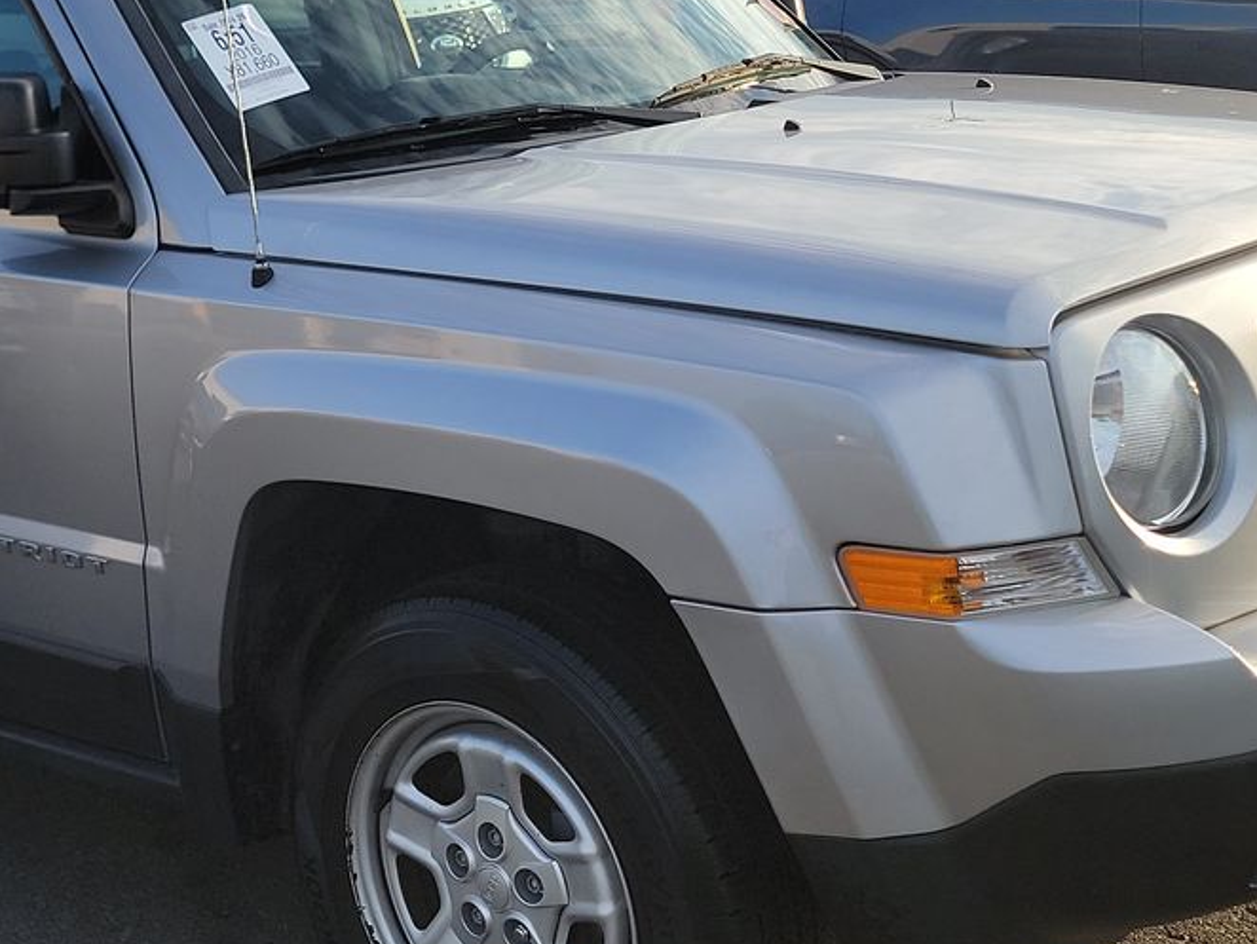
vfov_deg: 25.2
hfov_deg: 33.0
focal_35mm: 58
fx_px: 2107
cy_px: 342
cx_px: 441
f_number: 1.8
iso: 50
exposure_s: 1/371
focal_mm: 6.7
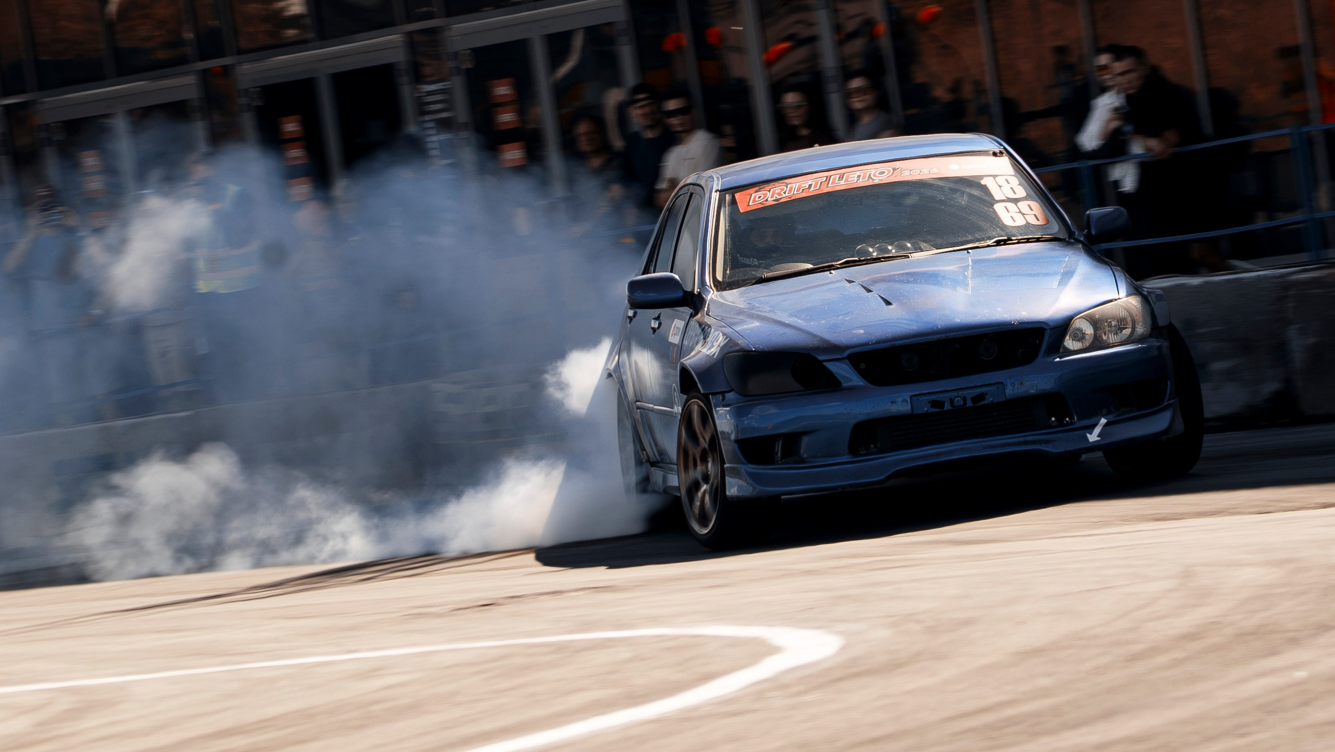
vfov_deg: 3.9
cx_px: 764
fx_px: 11116
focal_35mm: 314
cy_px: 330
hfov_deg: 6.9
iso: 100
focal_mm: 135
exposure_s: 1/125
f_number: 11
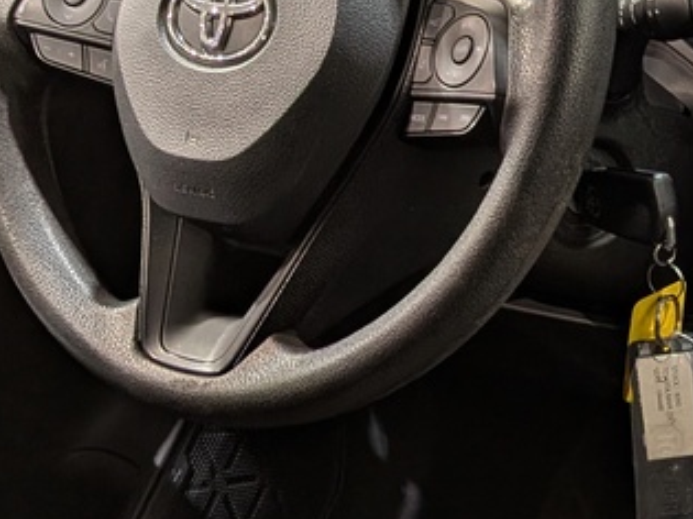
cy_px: 266
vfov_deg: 18.9
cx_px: 858
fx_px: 1561
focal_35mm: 78
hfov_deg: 22.8
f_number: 1.7
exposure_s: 1/30
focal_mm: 4.53
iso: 53
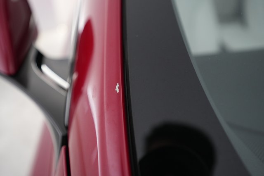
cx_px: 132
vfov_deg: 51.2
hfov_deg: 71.5
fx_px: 183
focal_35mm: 25
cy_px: 88
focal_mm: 25
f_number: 2.8
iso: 2000
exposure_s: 1/60
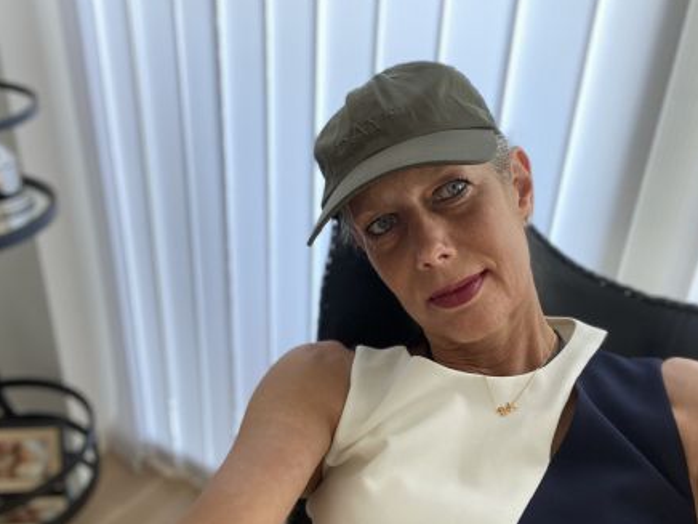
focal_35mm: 31
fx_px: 625
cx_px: 357
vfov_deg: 45.4
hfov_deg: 58.3
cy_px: 263
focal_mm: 2.71
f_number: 2.2
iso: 125
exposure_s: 1/60
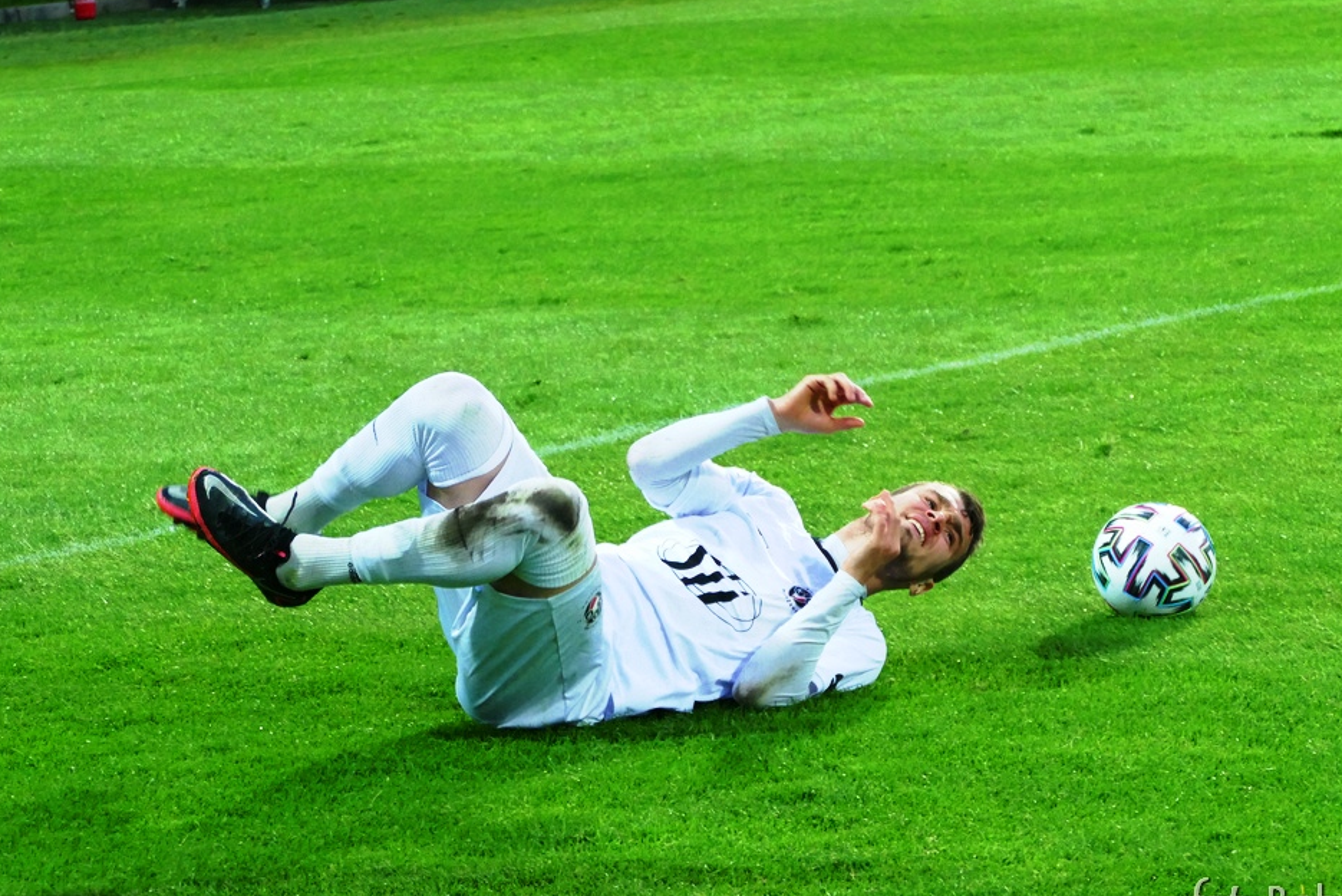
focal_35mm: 166
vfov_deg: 8.3
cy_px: 393
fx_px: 6190
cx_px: 609
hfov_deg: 12.4
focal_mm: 49.07
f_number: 3.9
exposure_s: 1/500
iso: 1600
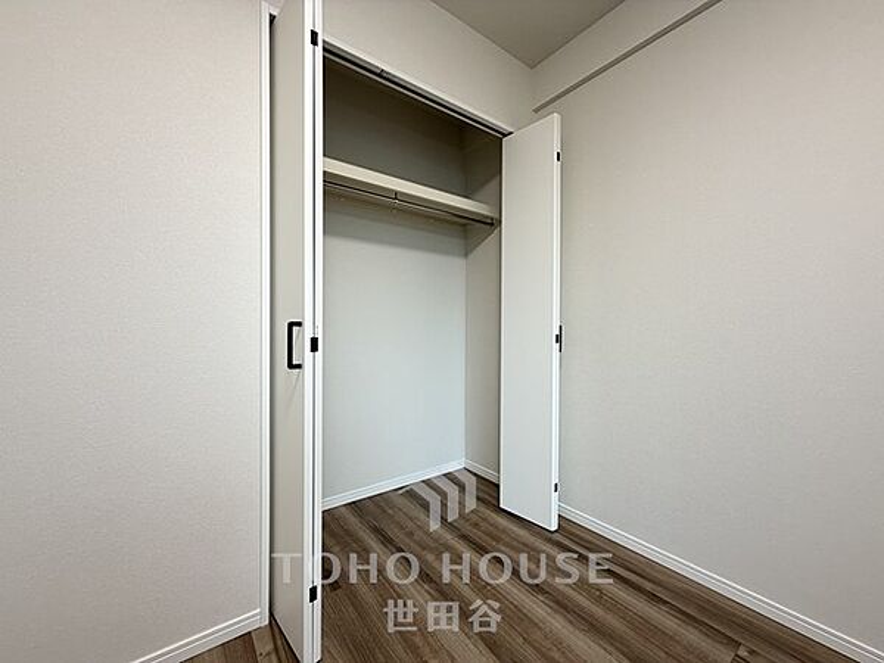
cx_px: 442
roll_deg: -0.1
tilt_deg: +0.1
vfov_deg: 85.7
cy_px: 332
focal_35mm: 14
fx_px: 358
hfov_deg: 102.1
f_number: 2.2
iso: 160
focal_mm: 2.22
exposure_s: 1/50
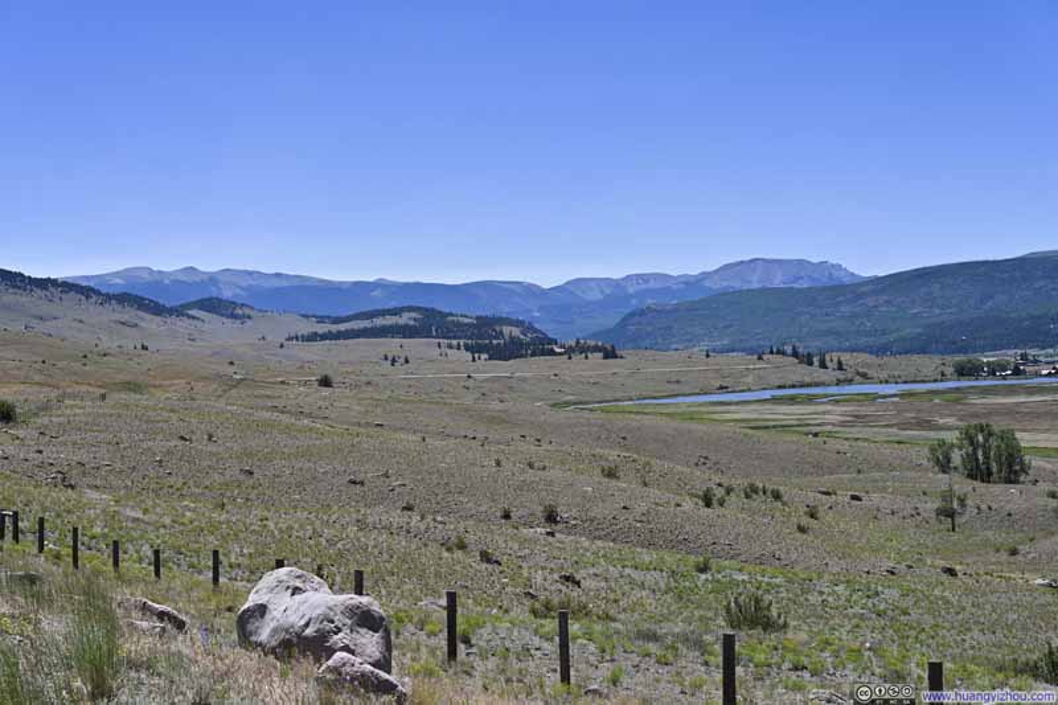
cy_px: 352
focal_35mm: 55
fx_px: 1616
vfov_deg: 24.6
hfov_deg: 36.3
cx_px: 529
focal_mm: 55
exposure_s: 1/640
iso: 64
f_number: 6.3
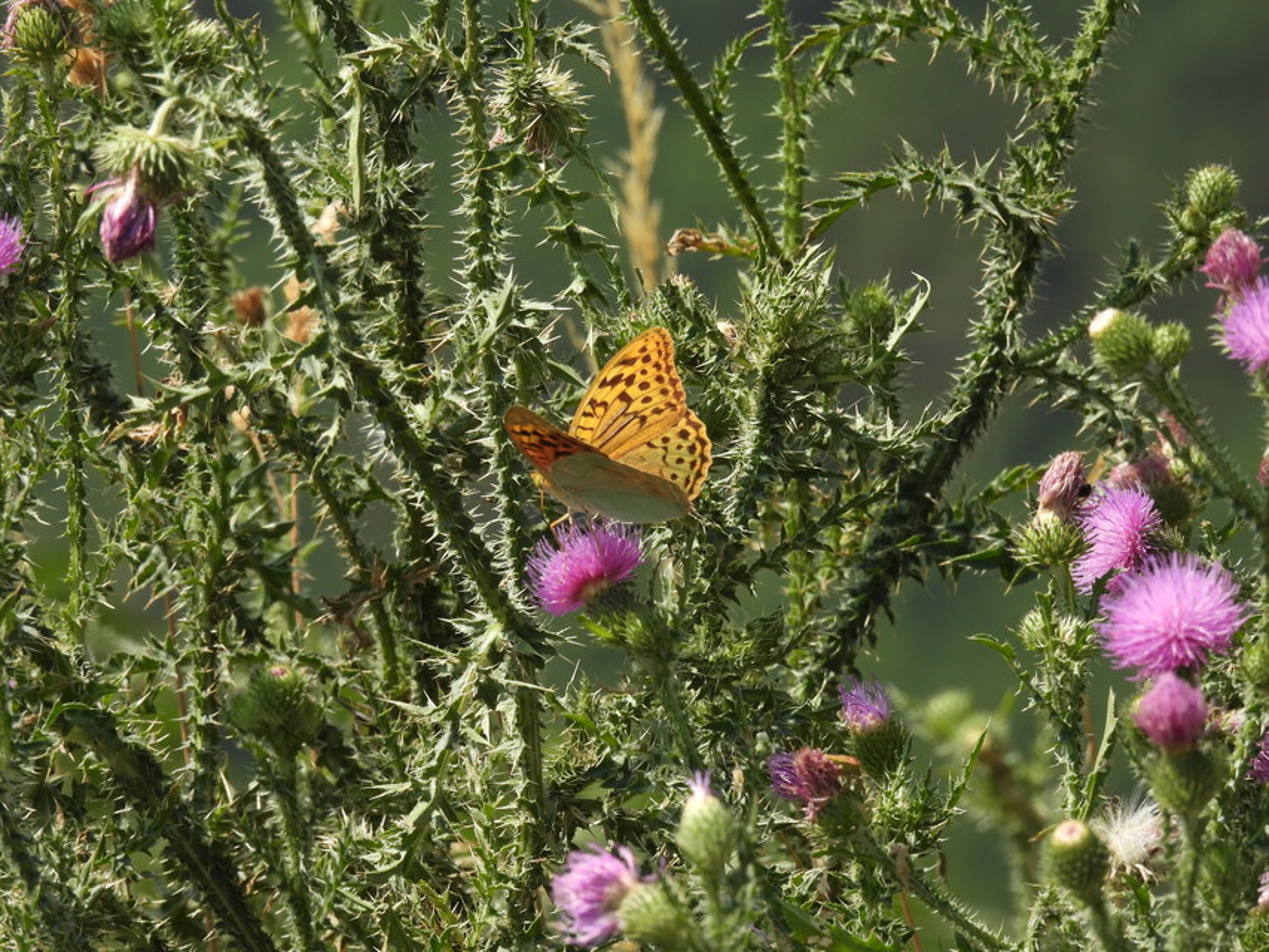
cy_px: 476
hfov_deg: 3.6
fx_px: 20165
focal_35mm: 550
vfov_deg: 2.7
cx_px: 634
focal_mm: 98.1
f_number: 6.3
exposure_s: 1/320
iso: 100
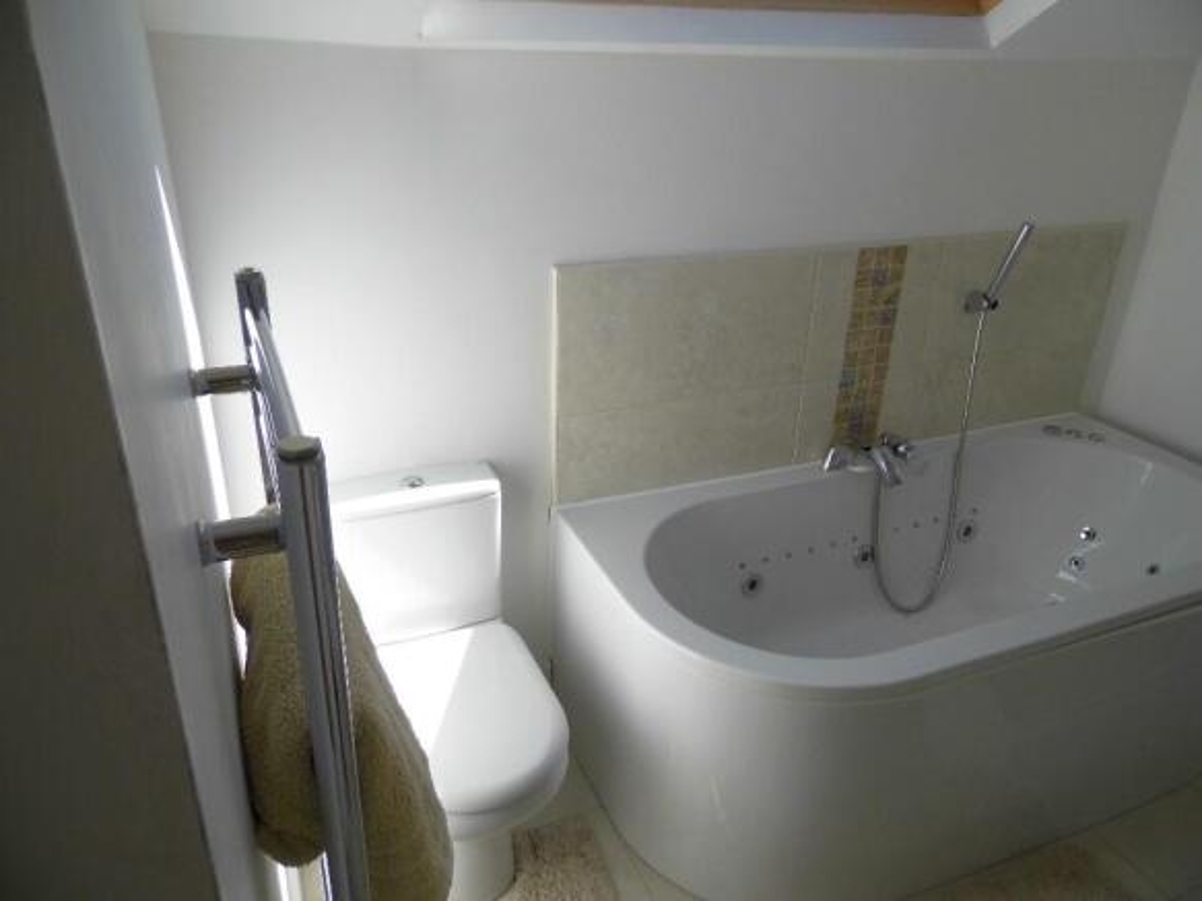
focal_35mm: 25
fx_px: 868
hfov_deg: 69.4
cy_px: 450
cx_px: 601
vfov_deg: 54.9
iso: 100
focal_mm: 4.5
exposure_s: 1/640
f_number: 3
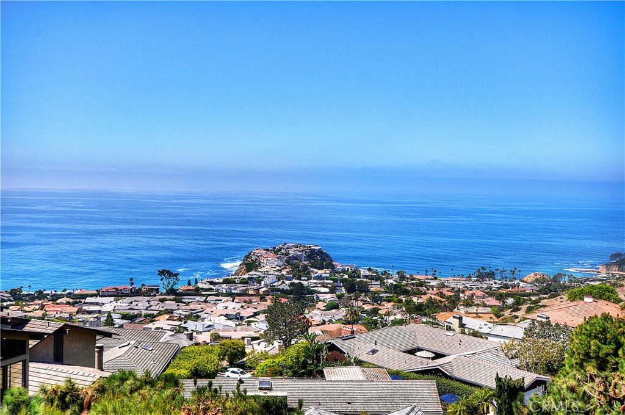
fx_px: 624
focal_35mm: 36
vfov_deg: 36.8
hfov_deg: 53.2
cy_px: 208
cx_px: 312
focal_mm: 24
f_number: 8
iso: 200
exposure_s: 1/640
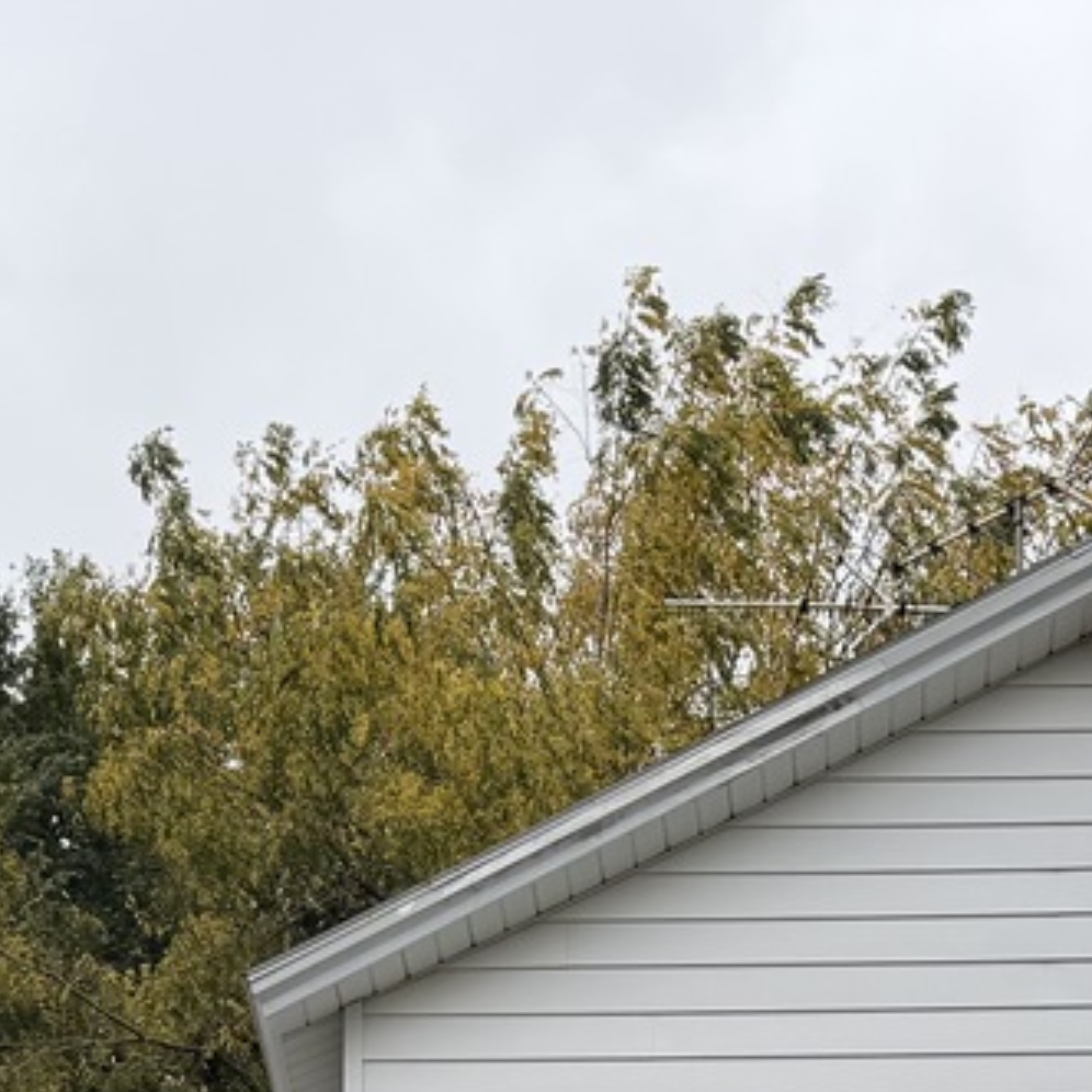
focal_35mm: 92
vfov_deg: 17.6
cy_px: 1434
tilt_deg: +11.7
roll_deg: -1.3
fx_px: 3284
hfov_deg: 18.9
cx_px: 612
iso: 80
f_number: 1.78
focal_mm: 6.76
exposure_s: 1/3145
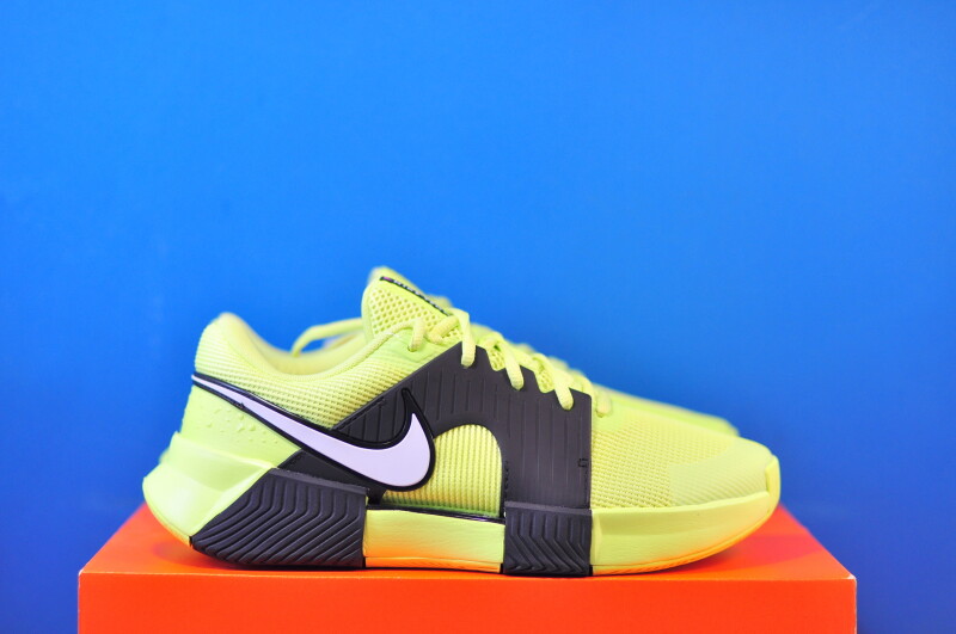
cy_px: 317
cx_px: 478
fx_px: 1989
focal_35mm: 75
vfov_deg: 18.1
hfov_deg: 27.0
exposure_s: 1/320
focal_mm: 50
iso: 250
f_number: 2
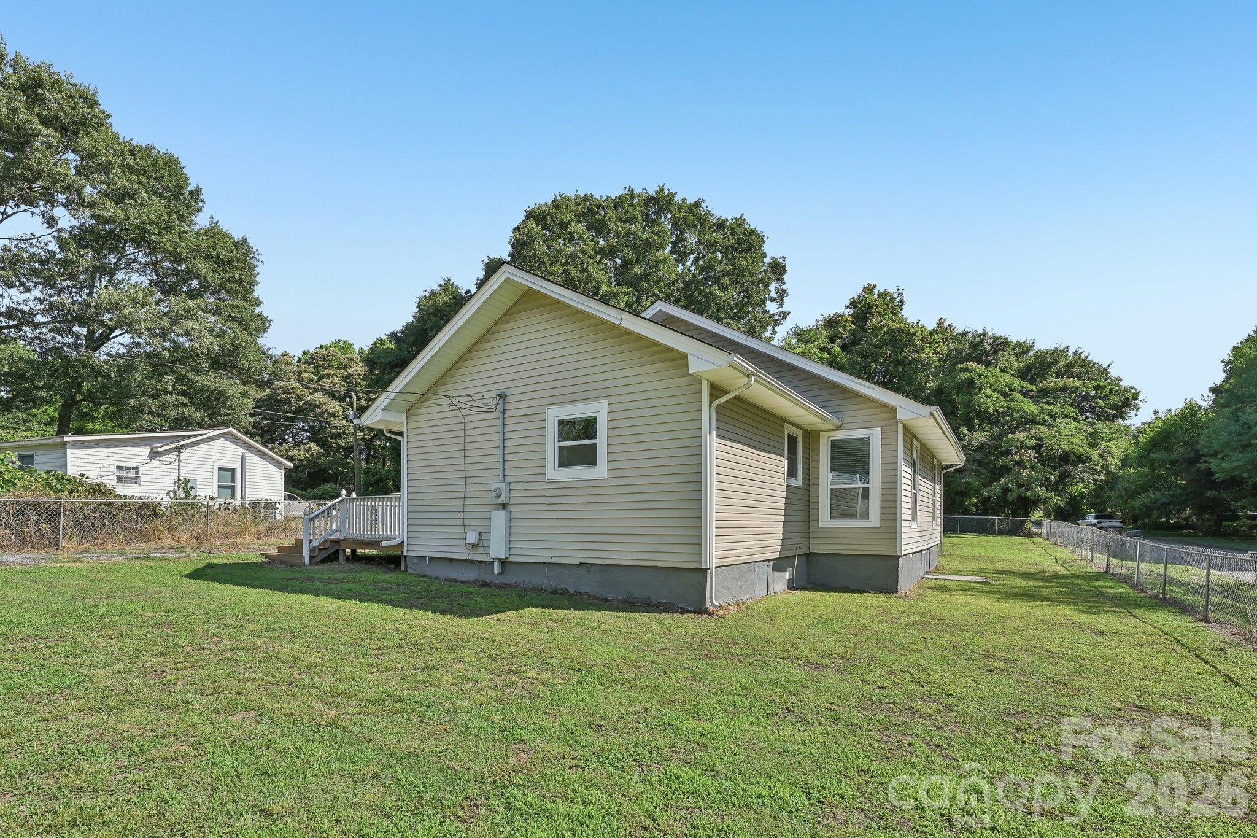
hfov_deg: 96.7
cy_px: 419
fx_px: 559
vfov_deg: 73.7
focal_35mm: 16
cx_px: 628
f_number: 8
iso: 100
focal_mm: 16
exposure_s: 1/400
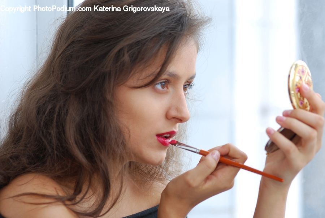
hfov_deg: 13.0
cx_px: 162
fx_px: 1424
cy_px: 109
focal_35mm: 158
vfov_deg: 8.7
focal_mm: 105
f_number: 3.5
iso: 200
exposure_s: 1/200
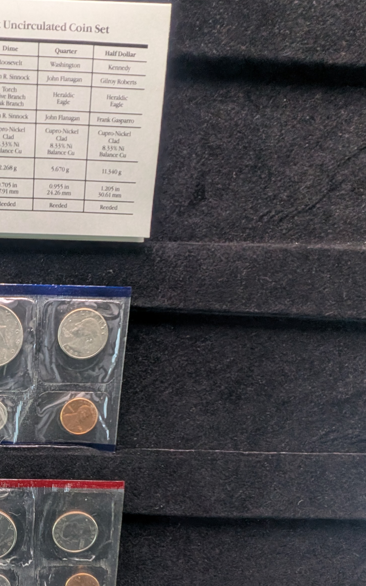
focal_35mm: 24
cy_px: 427
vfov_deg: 70.6
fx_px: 383
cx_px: 6
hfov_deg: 44.2
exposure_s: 1/23.8
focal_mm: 1.95
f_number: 2.2
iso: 115
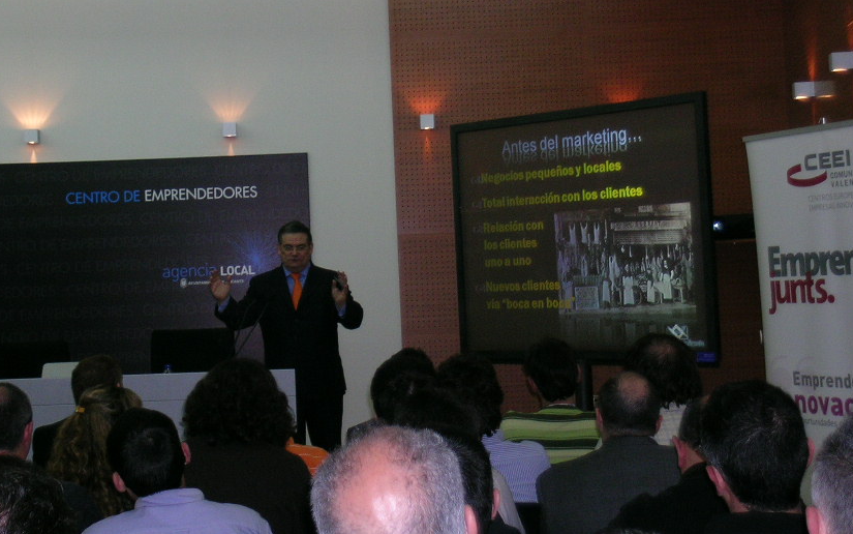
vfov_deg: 17.4
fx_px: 1744
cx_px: 352
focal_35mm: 75
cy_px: 188
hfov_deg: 27.4
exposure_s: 1/60.1
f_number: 3.6
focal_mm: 11.8
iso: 97
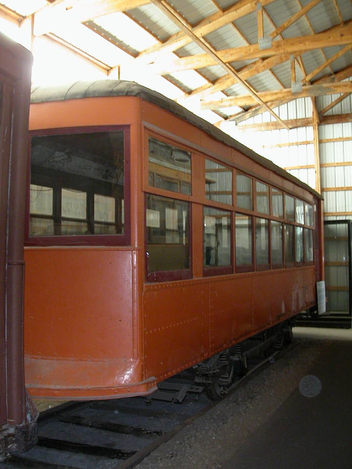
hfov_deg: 38.7
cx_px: 176
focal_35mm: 37
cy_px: 234
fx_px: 502
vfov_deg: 50.1
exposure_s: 1/9
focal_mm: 5.6
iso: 200
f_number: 2.7
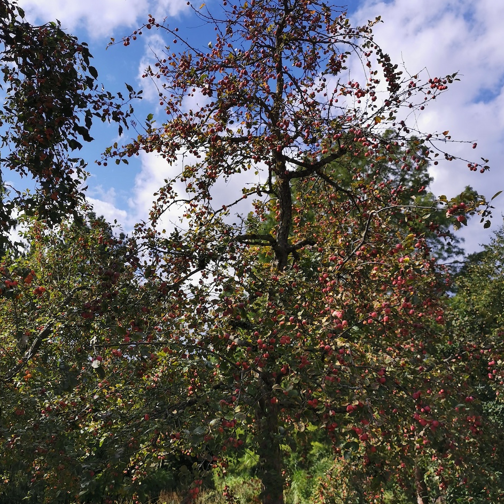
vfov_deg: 45.9
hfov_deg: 46.0
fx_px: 593
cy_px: 295
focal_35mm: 36
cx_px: 250
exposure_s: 1/3861
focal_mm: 5.58
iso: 50
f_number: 1.8
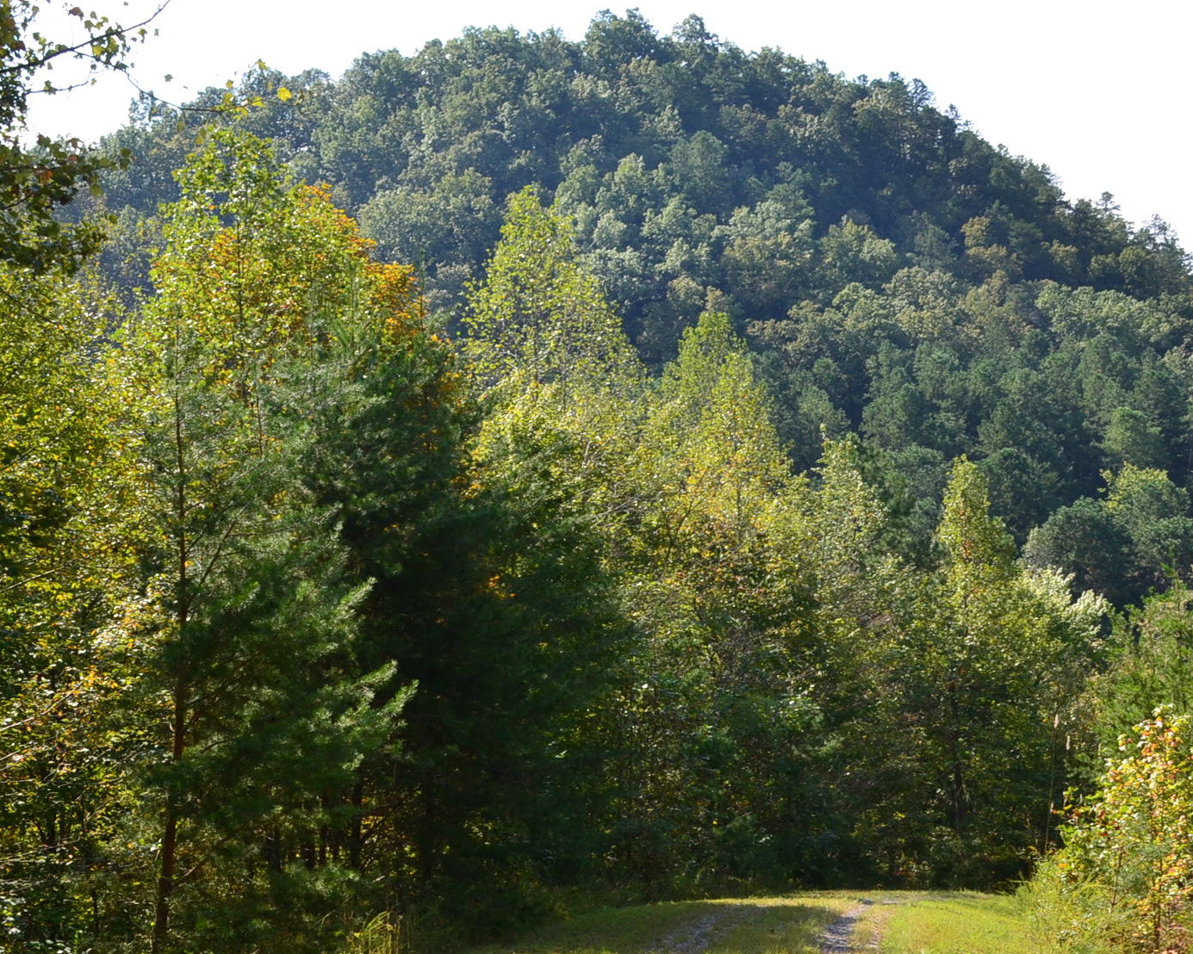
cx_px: 509
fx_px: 2118
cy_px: 666
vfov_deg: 25.2
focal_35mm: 60
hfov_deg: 31.4
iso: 400
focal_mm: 24
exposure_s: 1/200
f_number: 10
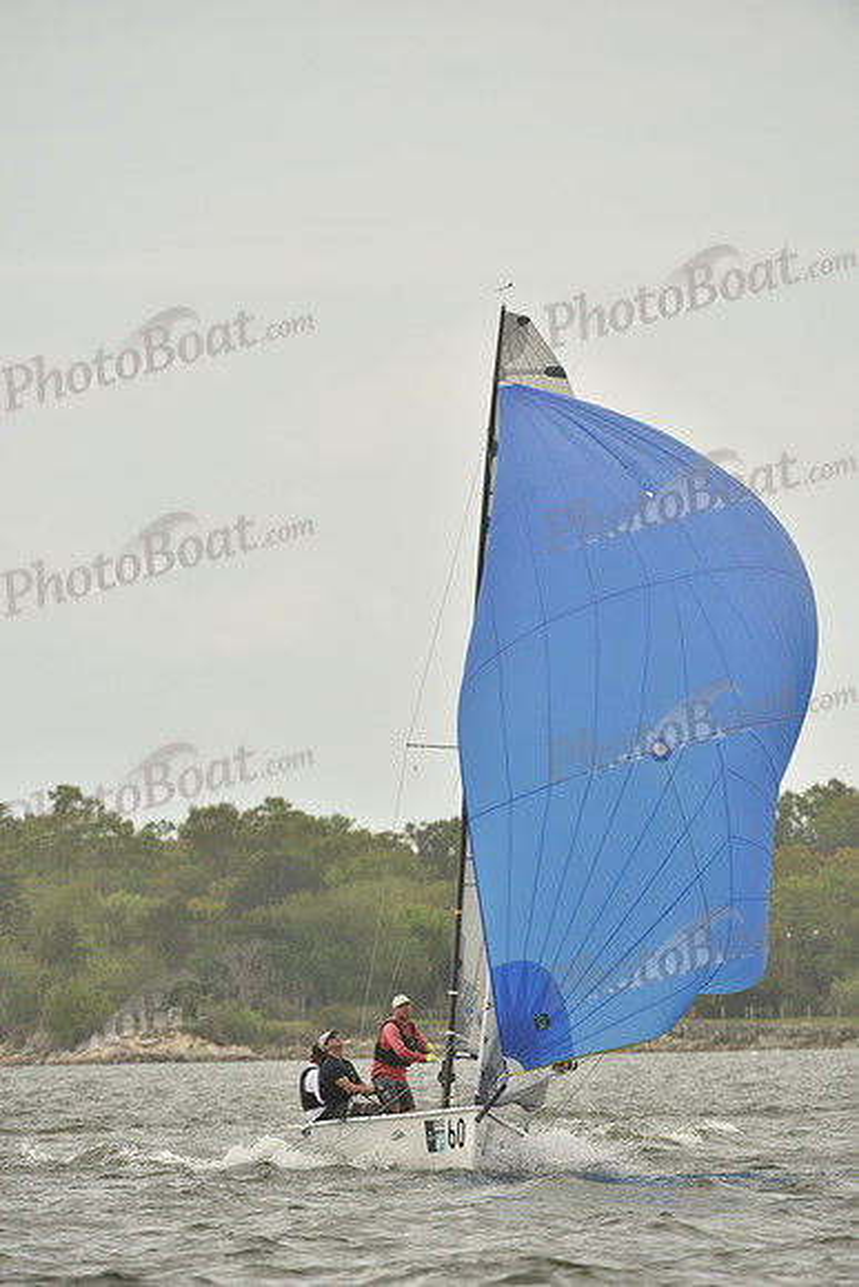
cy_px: 644
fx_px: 10730
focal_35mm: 300
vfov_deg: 6.9
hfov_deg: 4.6
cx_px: 430
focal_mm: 300
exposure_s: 1/1250
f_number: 7.1
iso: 320
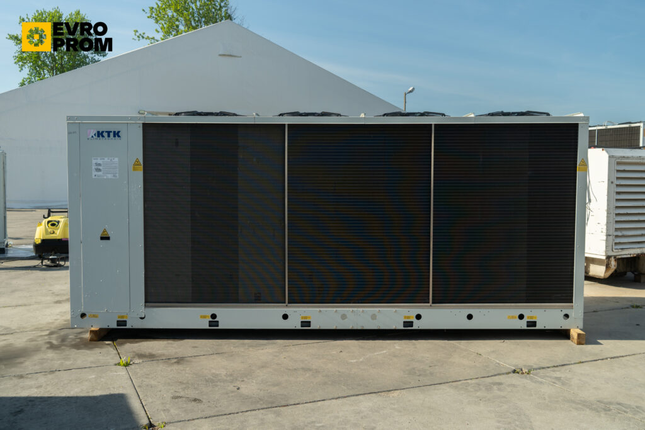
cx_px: 322
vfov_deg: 37.9
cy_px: 215
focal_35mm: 35
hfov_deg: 54.4
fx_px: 627
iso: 100
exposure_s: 1/60
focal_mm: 35
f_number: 6.3
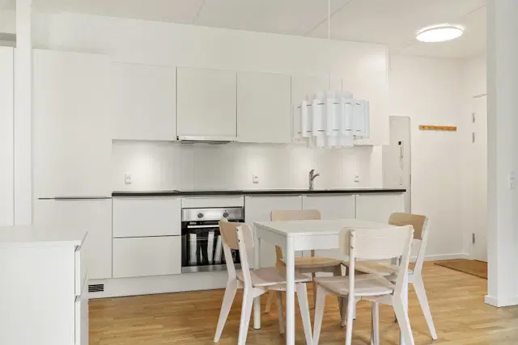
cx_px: 259
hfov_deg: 61.9
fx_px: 432
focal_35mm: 30
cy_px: 172
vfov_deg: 43.6
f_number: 11
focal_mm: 20
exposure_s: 1
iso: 200
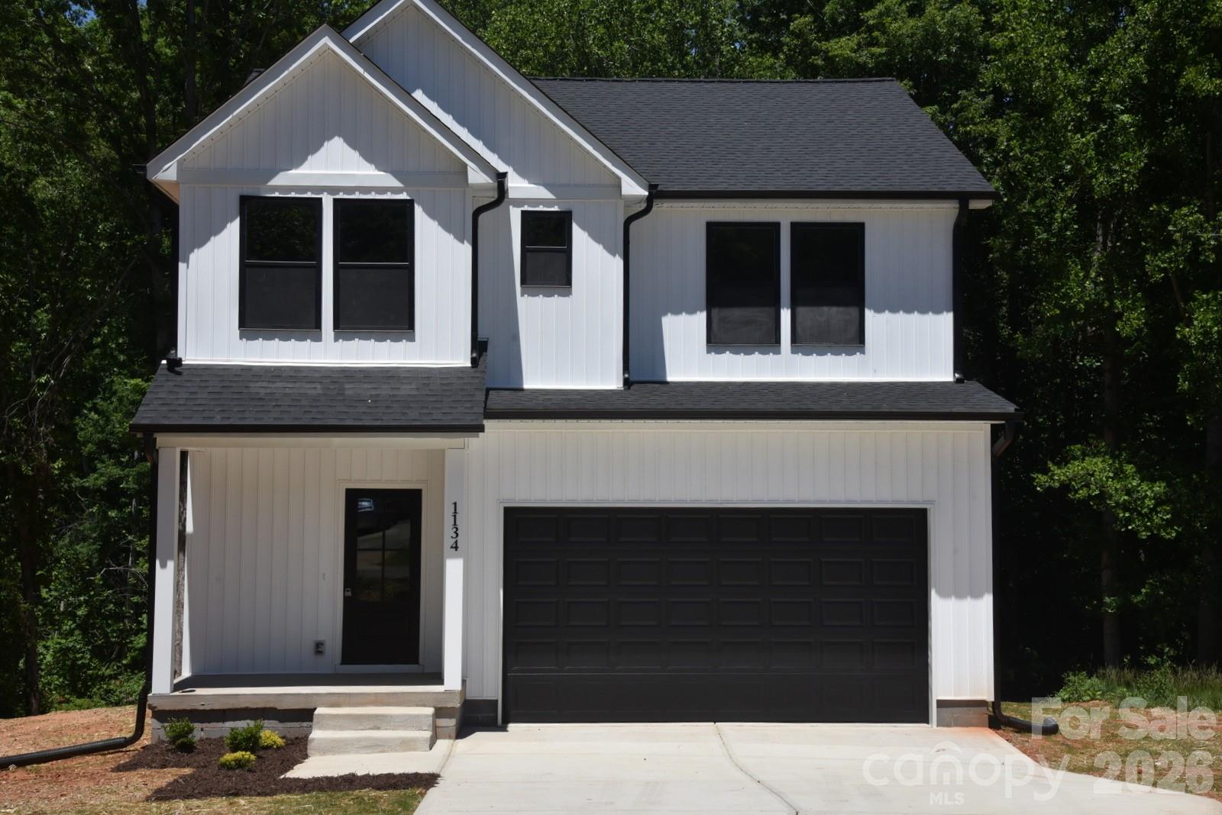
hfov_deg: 42.7
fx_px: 1562
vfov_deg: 29.3
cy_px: 408
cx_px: 611
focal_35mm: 46
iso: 640
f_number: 13
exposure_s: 1/640
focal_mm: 46
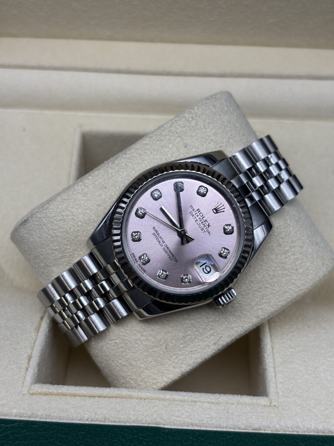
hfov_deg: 28.0
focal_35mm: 52
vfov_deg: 36.8
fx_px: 669
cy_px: 223
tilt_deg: -49.1
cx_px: 167
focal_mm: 5.96
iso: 32
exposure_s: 1/180
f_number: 1.6
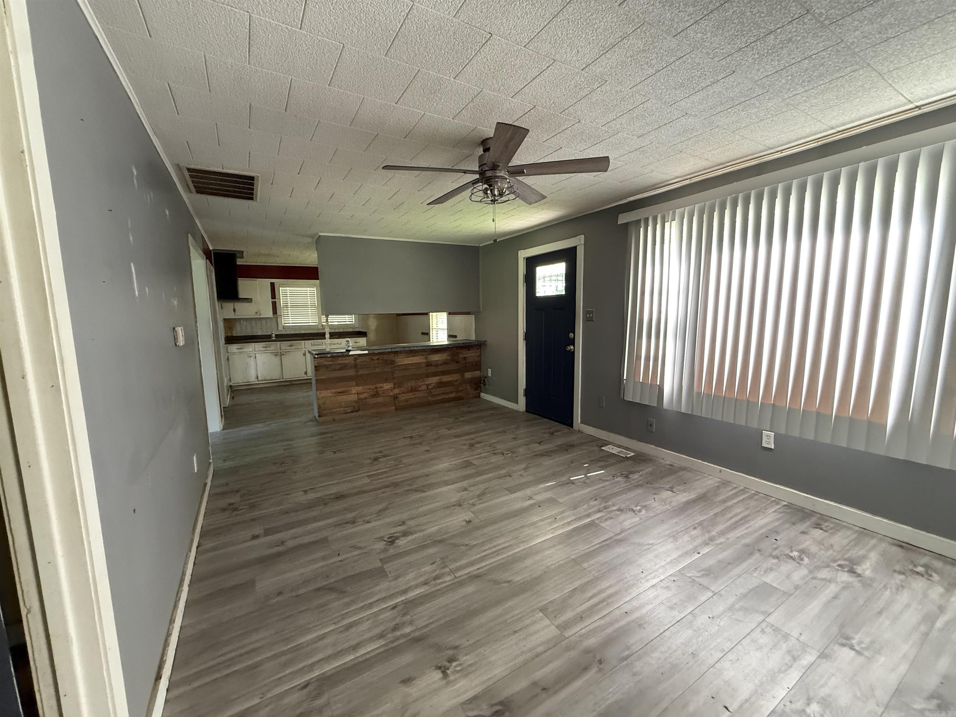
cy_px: 358
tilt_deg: -6.8
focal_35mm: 14
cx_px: 478
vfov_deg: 85.7
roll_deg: +1.0
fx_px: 387
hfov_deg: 102.1
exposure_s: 1/60
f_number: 2.2
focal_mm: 2.22
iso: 640
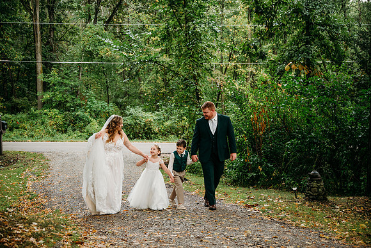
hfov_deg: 40.3
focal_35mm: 49
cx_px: 186
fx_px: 505
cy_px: 124
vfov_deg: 27.5
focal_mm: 49
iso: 200
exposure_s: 1/500
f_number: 3.2
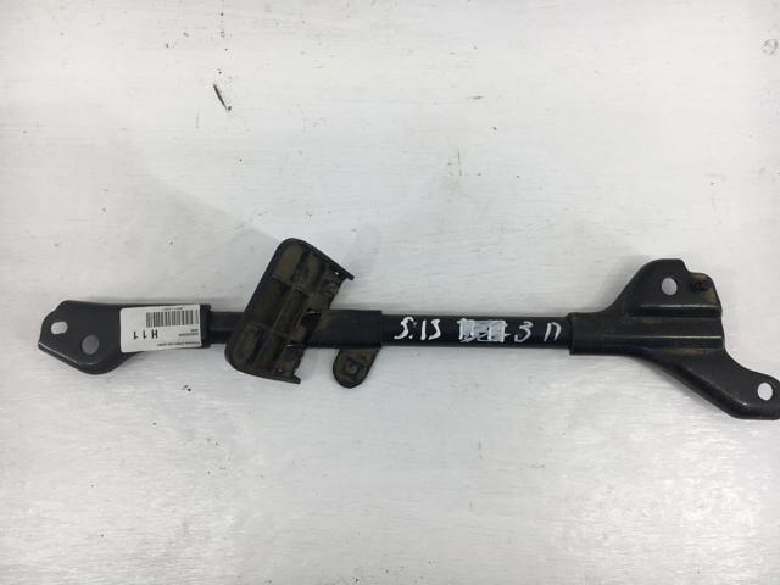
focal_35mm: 29
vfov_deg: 48.2
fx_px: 653
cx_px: 390
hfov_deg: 61.7
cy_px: 292
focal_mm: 4.15
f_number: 2.2
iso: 40
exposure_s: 1/100
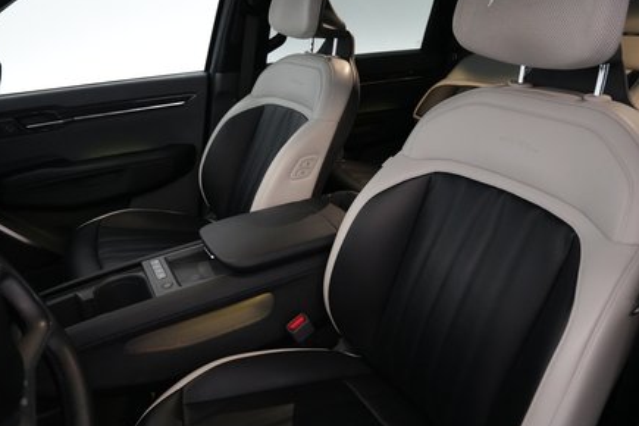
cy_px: 188
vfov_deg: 51.2
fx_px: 444
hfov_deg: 71.5
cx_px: 335
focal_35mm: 25
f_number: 2.8
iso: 6400
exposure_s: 1/250
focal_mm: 17
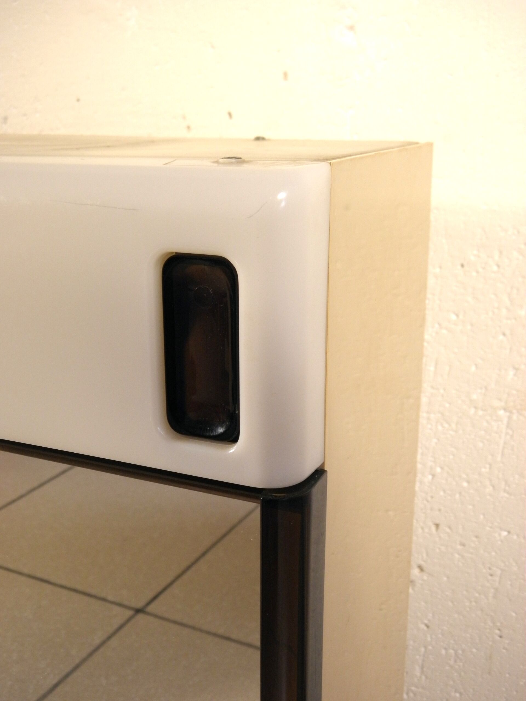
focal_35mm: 39
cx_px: 263
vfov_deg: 47.9
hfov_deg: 36.8
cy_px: 350
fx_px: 790
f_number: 3.8
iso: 125
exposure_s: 1/40
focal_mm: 7.1
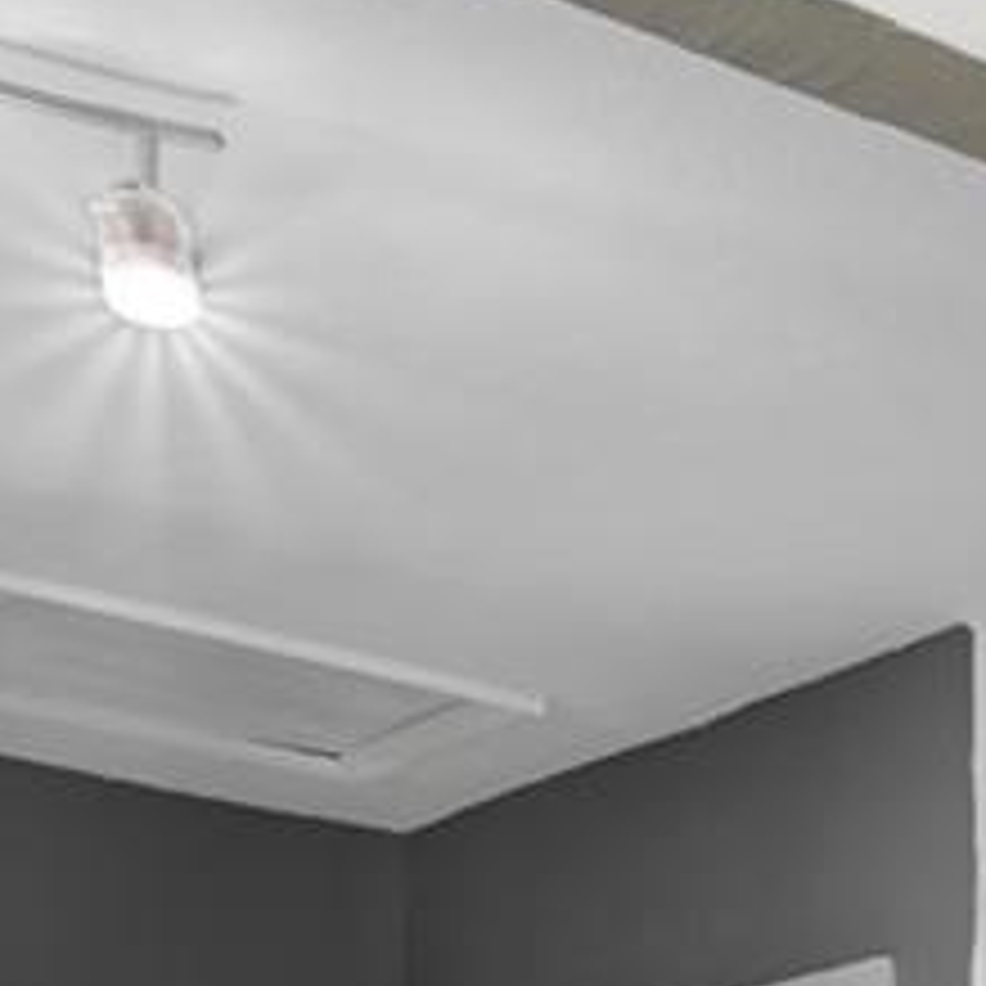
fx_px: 2997
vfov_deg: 15.9
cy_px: 1760
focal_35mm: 93
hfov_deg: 11.4
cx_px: 2913
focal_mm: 10
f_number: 8
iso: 500
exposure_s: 1/20
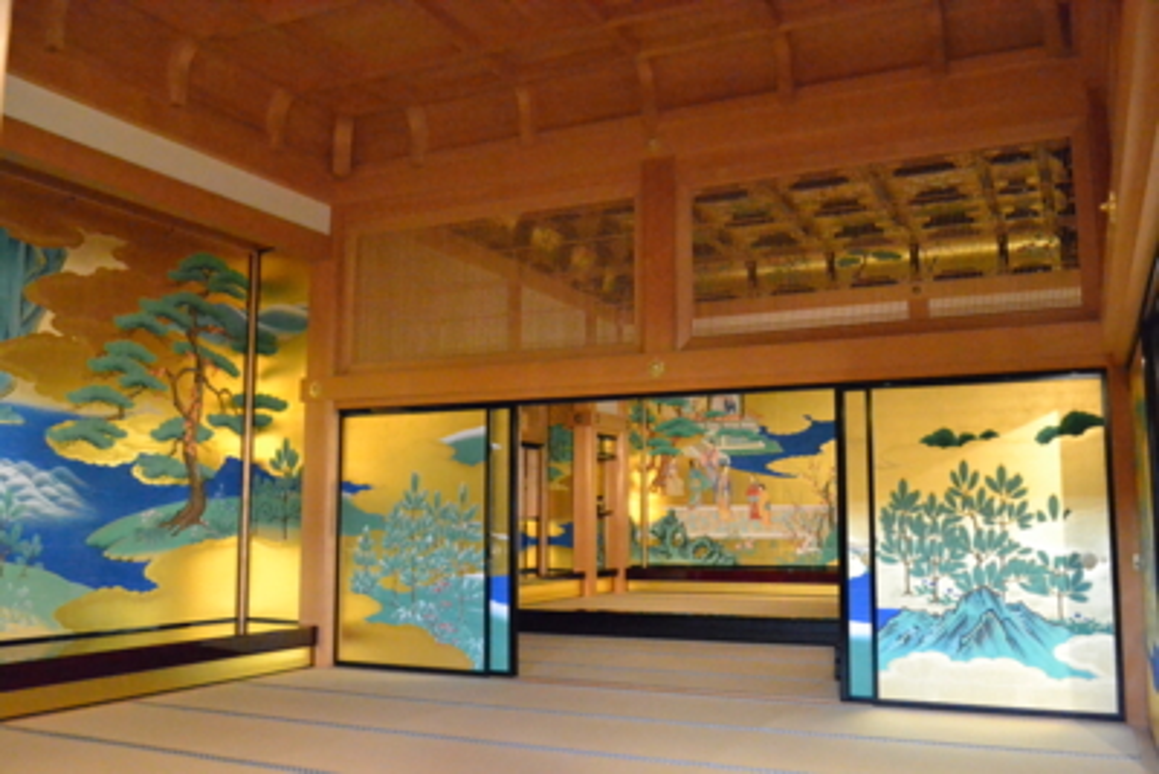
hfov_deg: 57.2
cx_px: 580
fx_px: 1063
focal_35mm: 33
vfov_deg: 40.0
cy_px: 387
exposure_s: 1/160
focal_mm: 22
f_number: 6.3
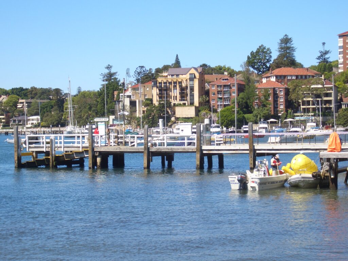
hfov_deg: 22.3
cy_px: 130
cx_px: 174
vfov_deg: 16.8
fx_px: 885
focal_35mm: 88
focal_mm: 14.6
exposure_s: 1/400
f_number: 4.4
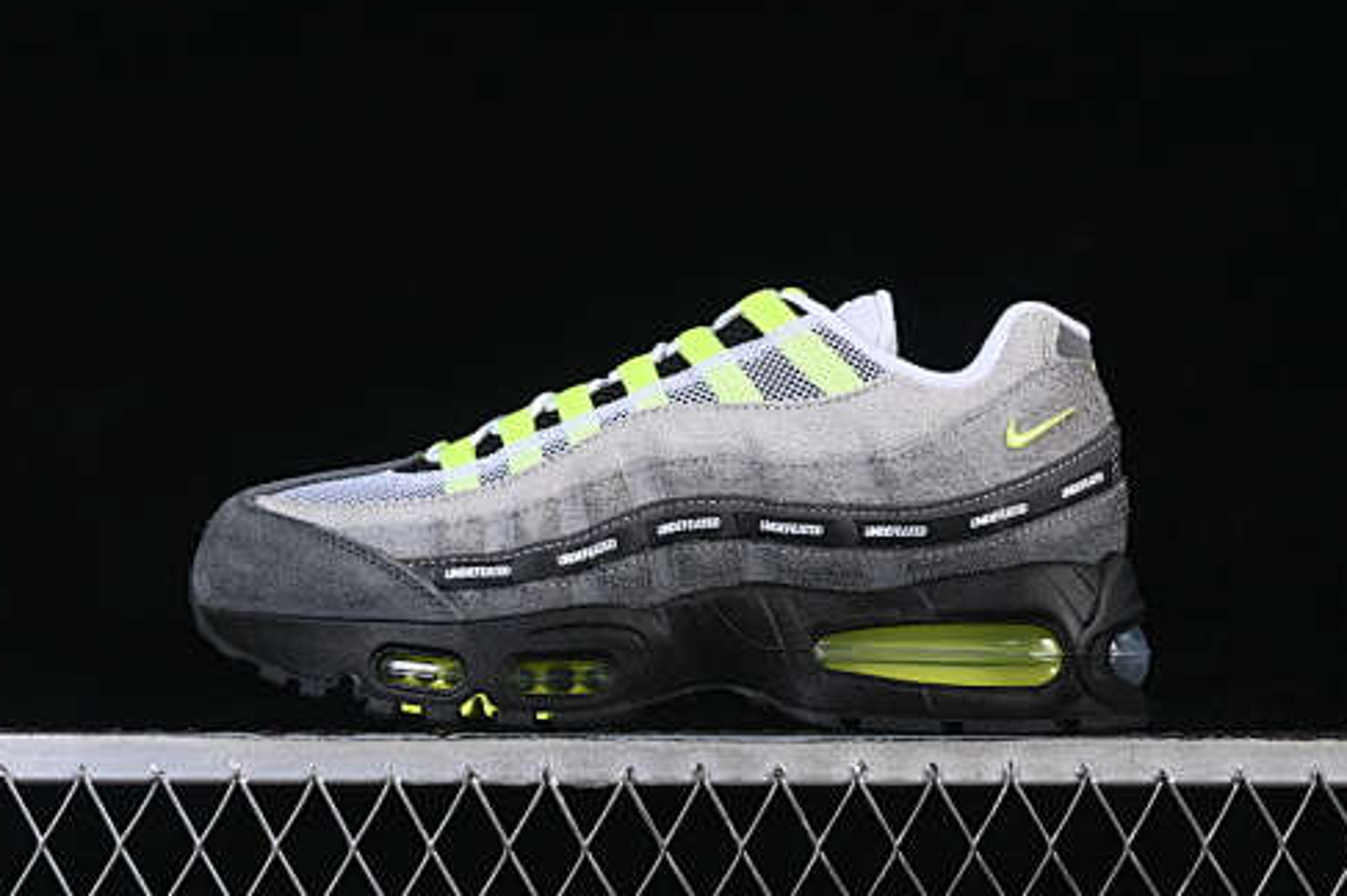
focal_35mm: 77
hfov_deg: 26.3
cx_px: 680
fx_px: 2879
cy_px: 449
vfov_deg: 17.7
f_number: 7.1
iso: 160
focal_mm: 50
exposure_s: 1/80
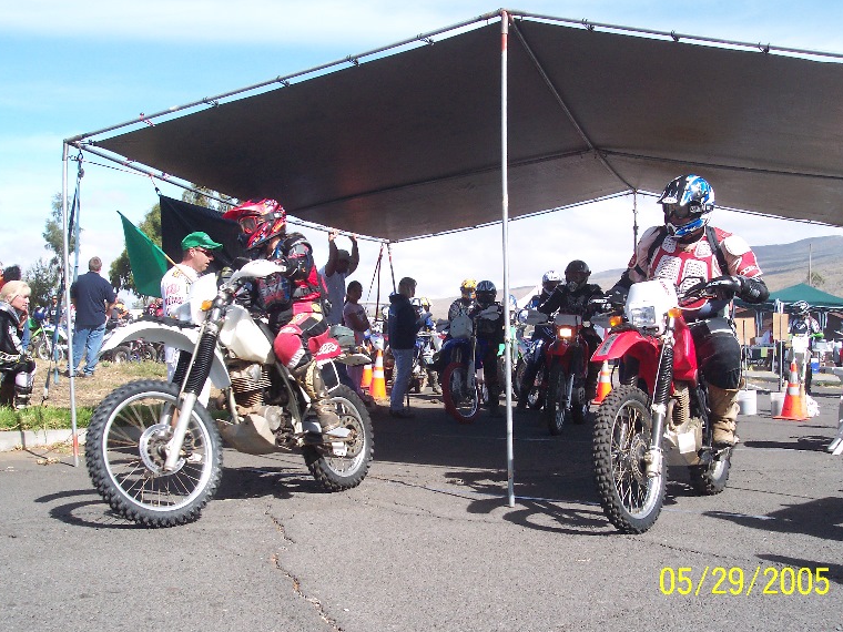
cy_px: 332
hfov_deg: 46.8
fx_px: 974
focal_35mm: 40
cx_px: 431
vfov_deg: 36.0
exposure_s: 1/350
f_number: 4.8
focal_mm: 8
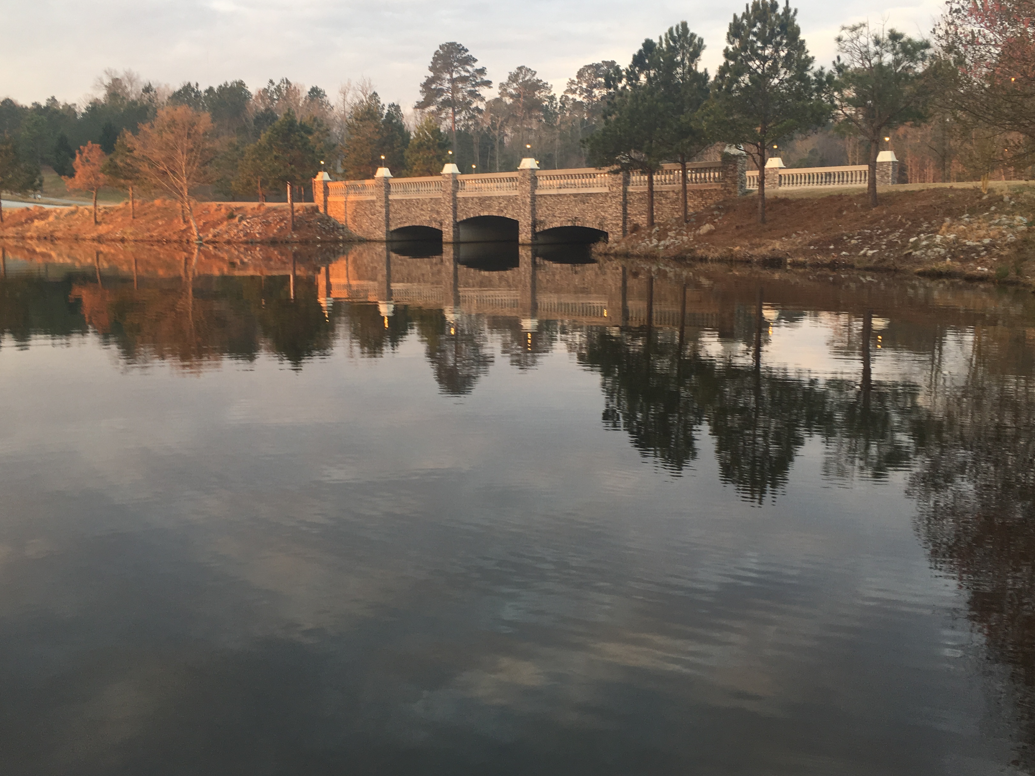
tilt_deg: -7.2
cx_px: 500
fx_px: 1076
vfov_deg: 39.6
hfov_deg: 51.3
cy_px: 339
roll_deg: +0.8
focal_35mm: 36
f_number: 2.2
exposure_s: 1/60
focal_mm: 4.15
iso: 25
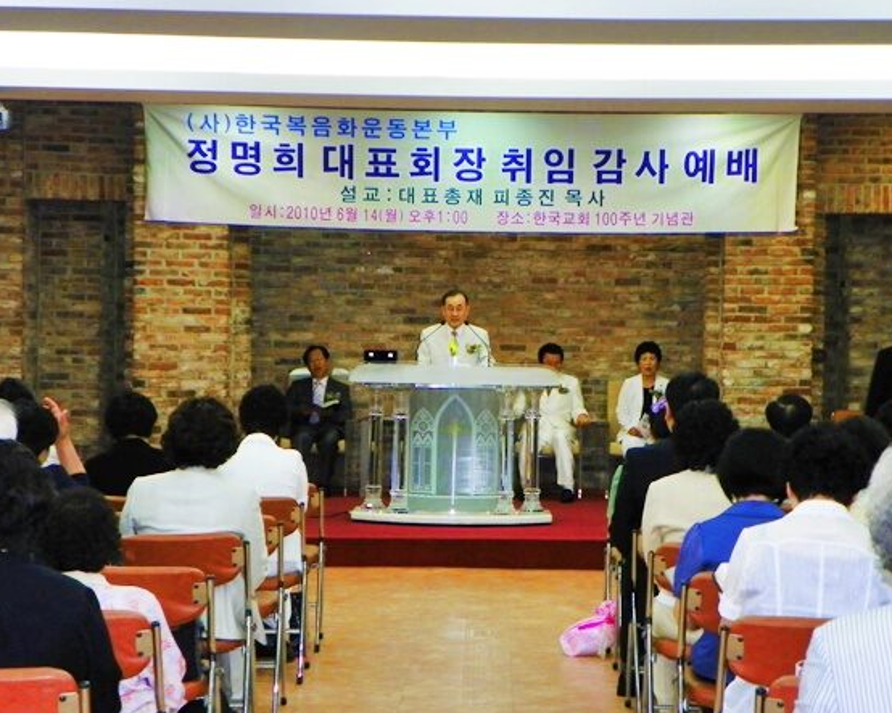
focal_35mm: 79
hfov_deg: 24.1
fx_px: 2085
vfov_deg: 19.4
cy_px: 381
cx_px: 496
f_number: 3.5
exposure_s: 1/40
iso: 200
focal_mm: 11.4
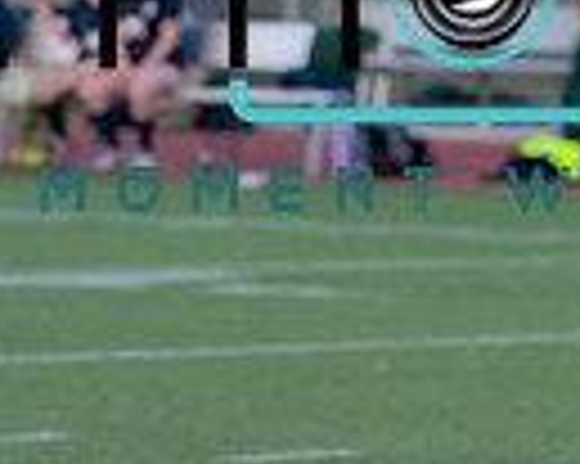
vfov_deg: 2.9
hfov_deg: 3.7
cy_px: 359
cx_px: -334
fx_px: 9005
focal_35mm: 525
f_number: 2.8
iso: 1000
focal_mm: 82
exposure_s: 1/1000
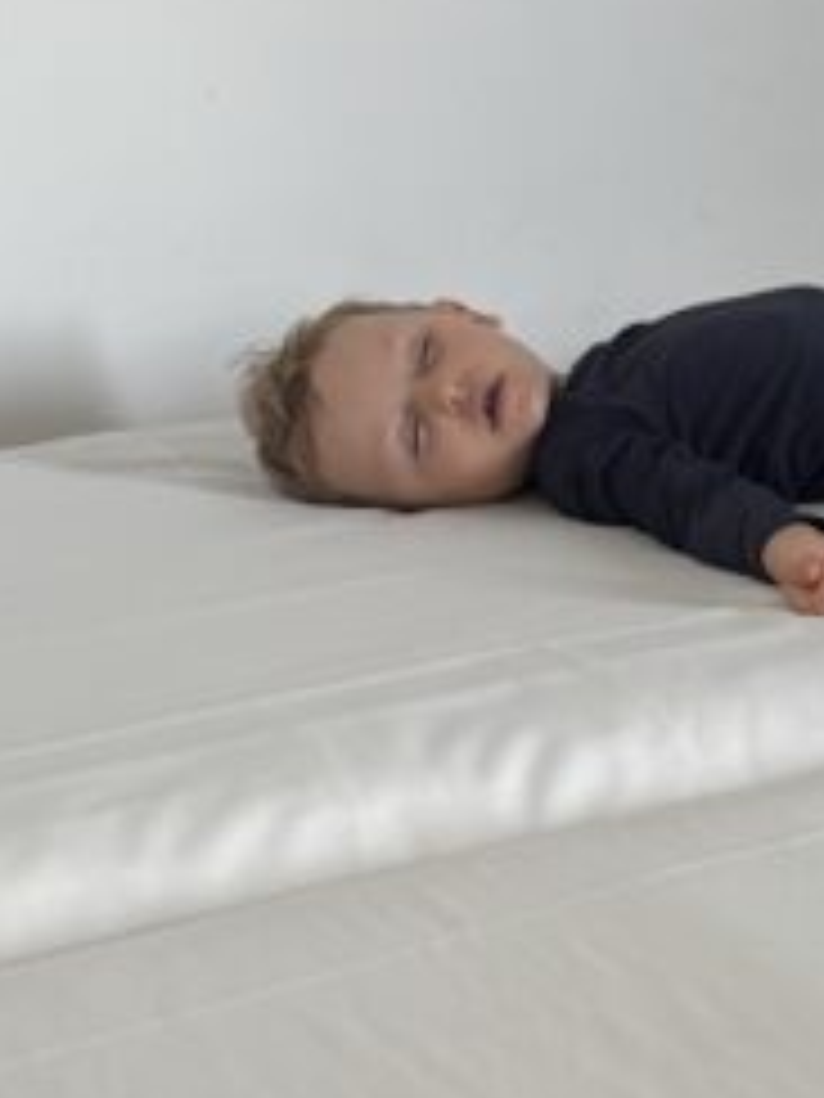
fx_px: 2000
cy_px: 472
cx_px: 774
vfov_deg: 30.7
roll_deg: +2.2
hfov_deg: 22.6
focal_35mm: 63
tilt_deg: -14.4
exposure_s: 1/60
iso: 250
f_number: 1.78
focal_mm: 6.76
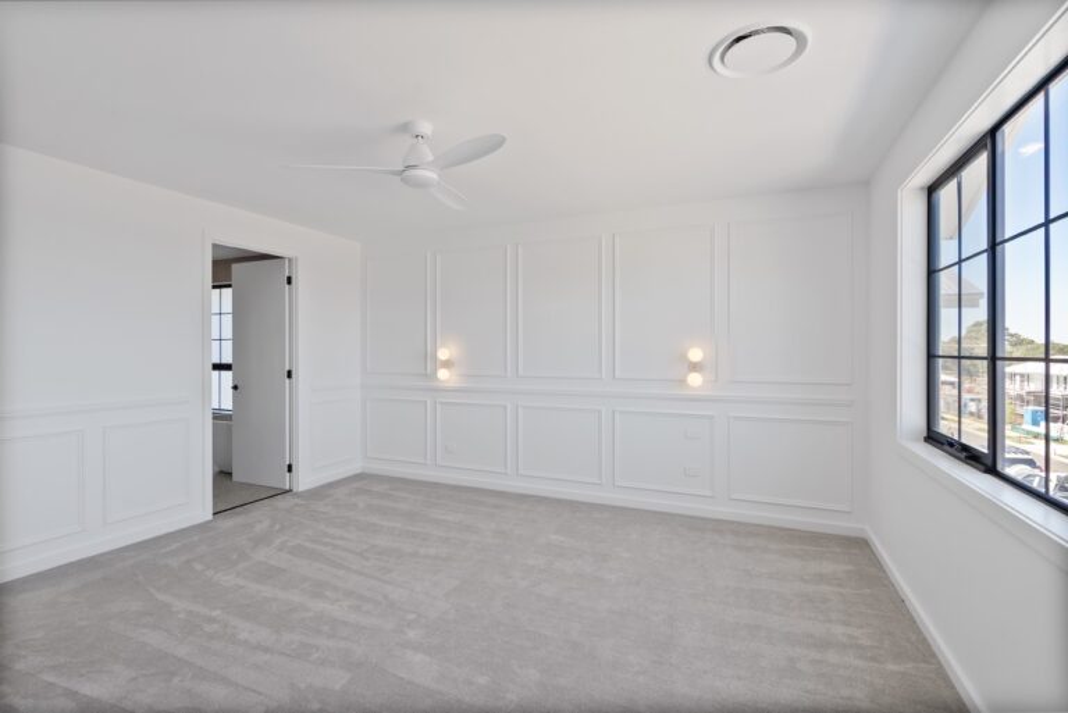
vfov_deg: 73.8
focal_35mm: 16
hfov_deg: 96.7
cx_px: 534
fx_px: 475
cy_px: 356
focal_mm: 16
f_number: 10
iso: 1000
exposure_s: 1/25
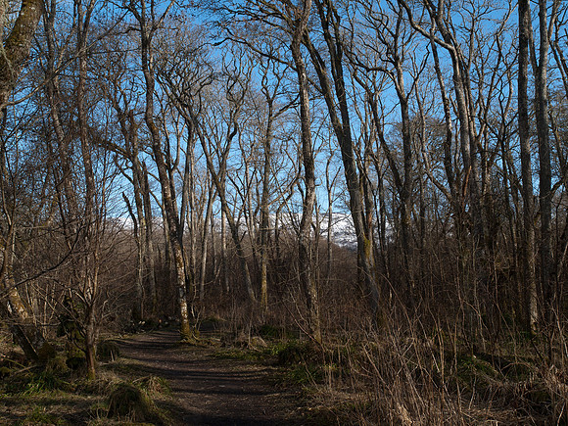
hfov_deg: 41.2
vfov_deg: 31.5
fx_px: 755
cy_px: 213
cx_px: 284
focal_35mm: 46
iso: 200
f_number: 6.3
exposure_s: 1/500
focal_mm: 23
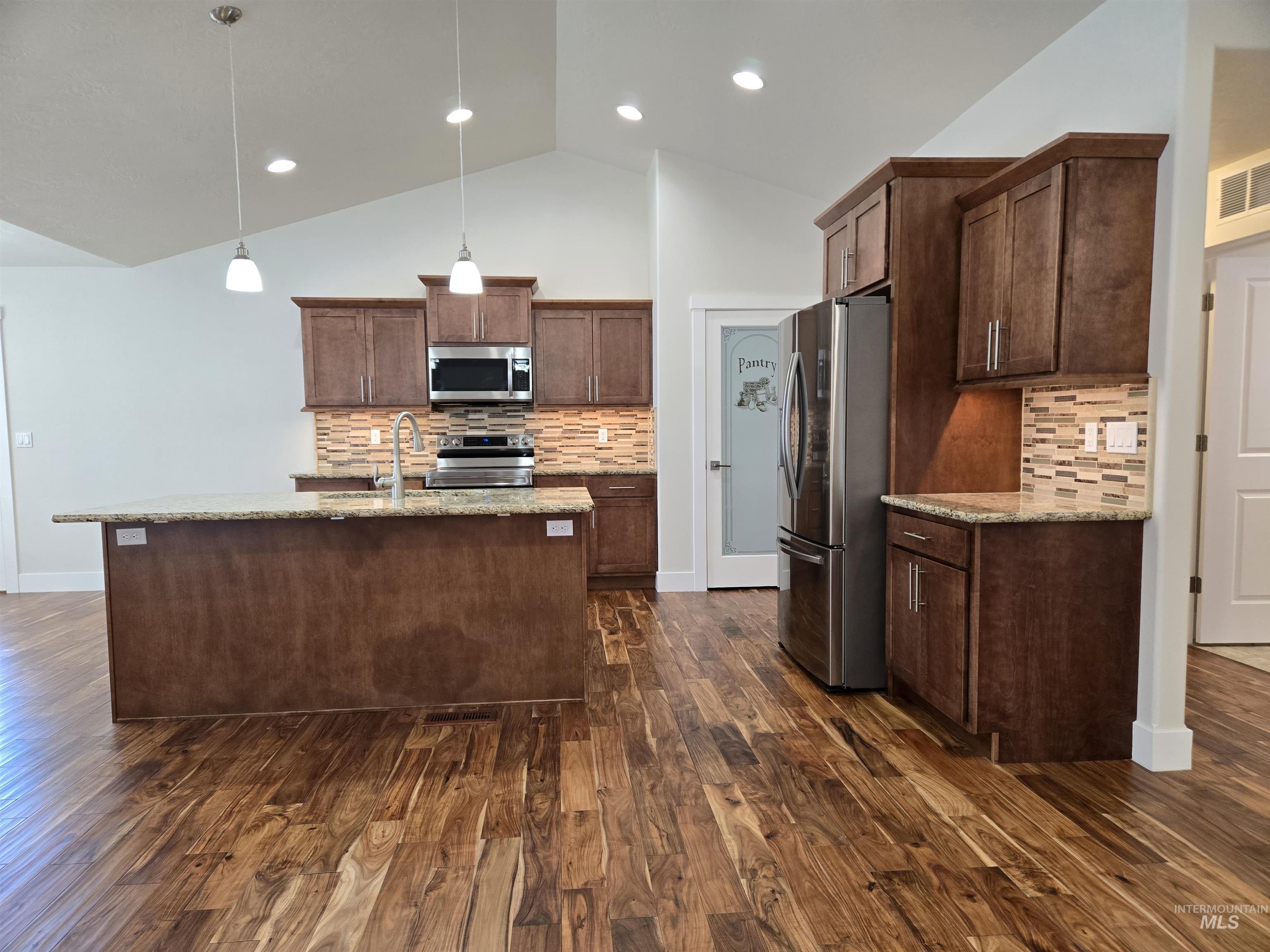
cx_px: 635
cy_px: 476
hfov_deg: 73.9
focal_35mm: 23
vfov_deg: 58.9
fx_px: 844
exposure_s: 1/120
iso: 160
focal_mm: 5.4
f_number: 1.8
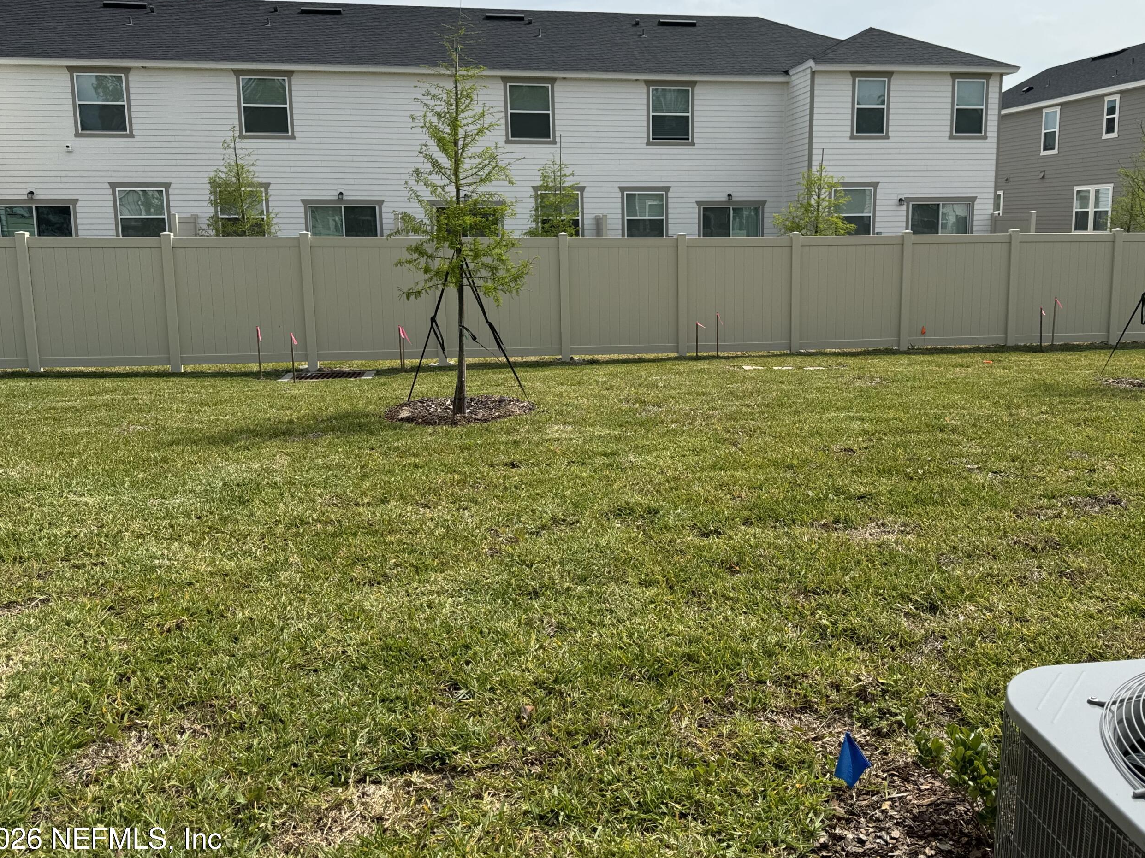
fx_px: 959
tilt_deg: -8.6
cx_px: 646
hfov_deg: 61.4
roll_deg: +0.8
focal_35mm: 29
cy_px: 368
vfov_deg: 48.1
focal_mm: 6.76
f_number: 1.78
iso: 80
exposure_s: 1/4950
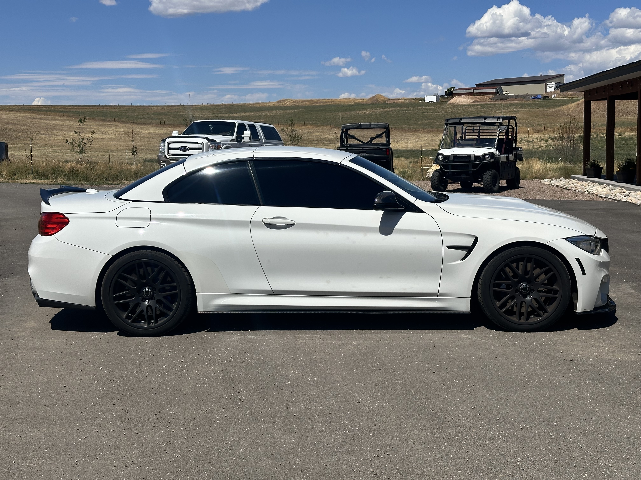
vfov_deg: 30.3
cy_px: 240
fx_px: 889
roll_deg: +1.2
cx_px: 320
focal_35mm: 48
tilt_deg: -5.4
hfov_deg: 39.7
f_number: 1.78
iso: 64
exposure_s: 1/9804
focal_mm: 6.86
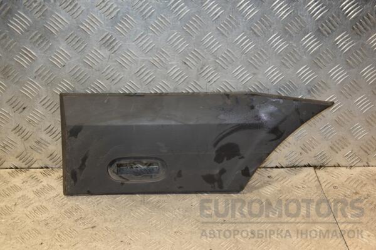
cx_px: 188
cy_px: 125
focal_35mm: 51
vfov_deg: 26.5
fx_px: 533
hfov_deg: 38.9
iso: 800
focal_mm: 34
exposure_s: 1/200
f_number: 5
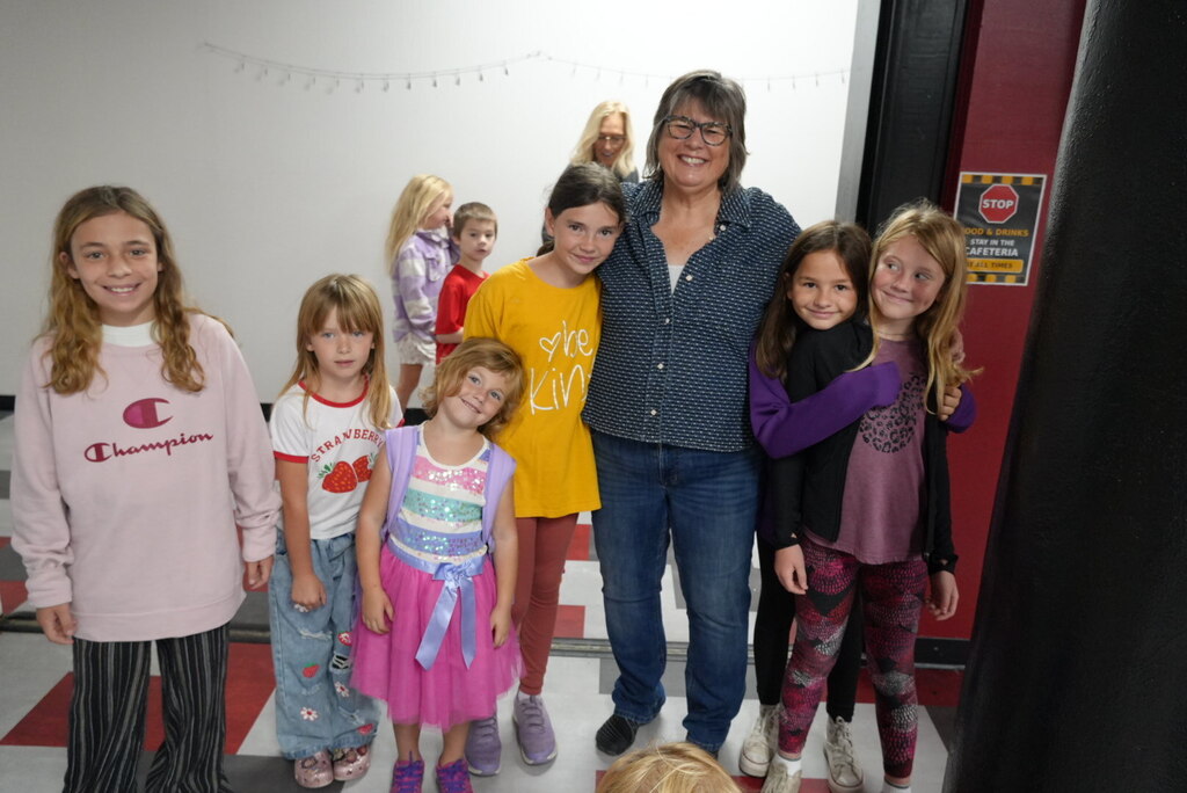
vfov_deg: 48.0
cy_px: 396
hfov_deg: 67.4
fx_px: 891
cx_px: 594
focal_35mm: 27
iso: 2500
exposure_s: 1/160
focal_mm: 18
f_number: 4
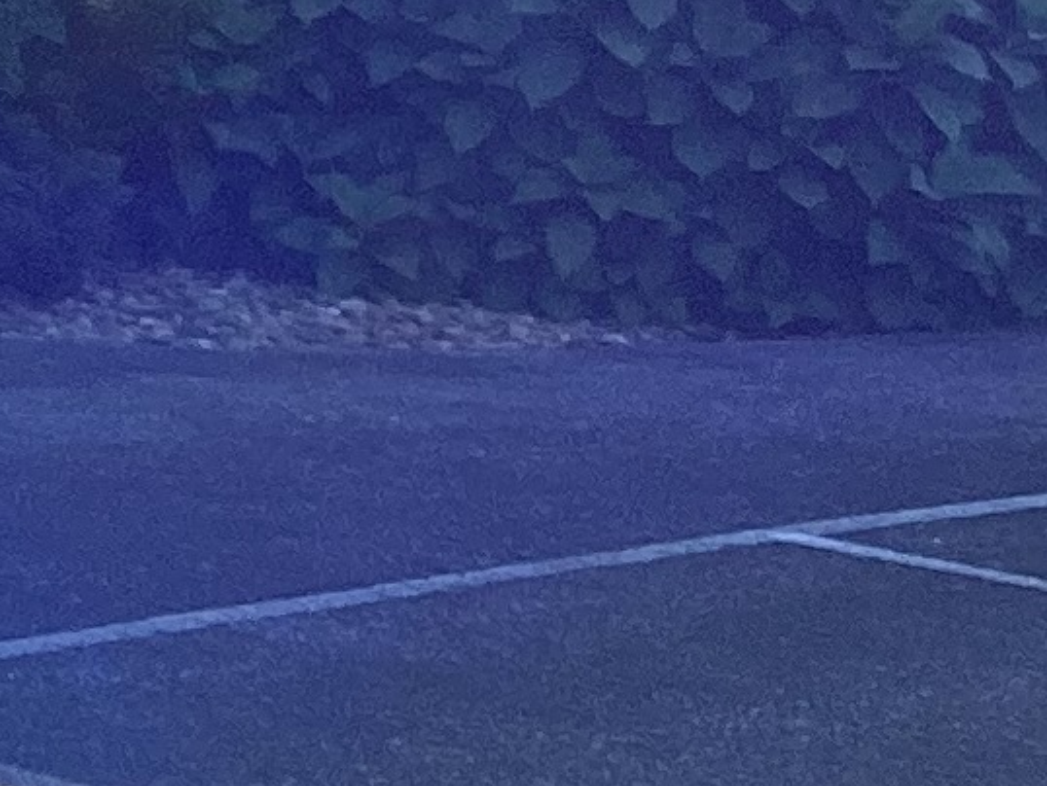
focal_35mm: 188
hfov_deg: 9.8
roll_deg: -2.4
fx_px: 5689
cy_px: 1315
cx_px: -996
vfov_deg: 7.7
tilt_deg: -18.3
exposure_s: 1/379
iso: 25
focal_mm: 3.3
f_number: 2.4
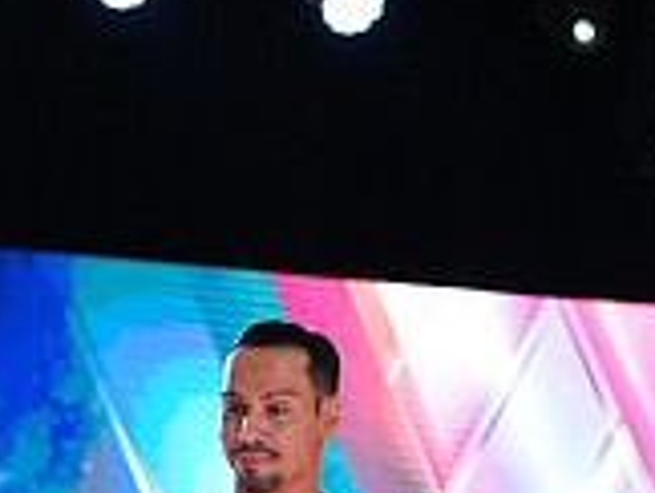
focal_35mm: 241
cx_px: 103
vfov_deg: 6.1
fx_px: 4567
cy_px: 885
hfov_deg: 8.2
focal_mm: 70
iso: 2000
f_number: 4
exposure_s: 1/400
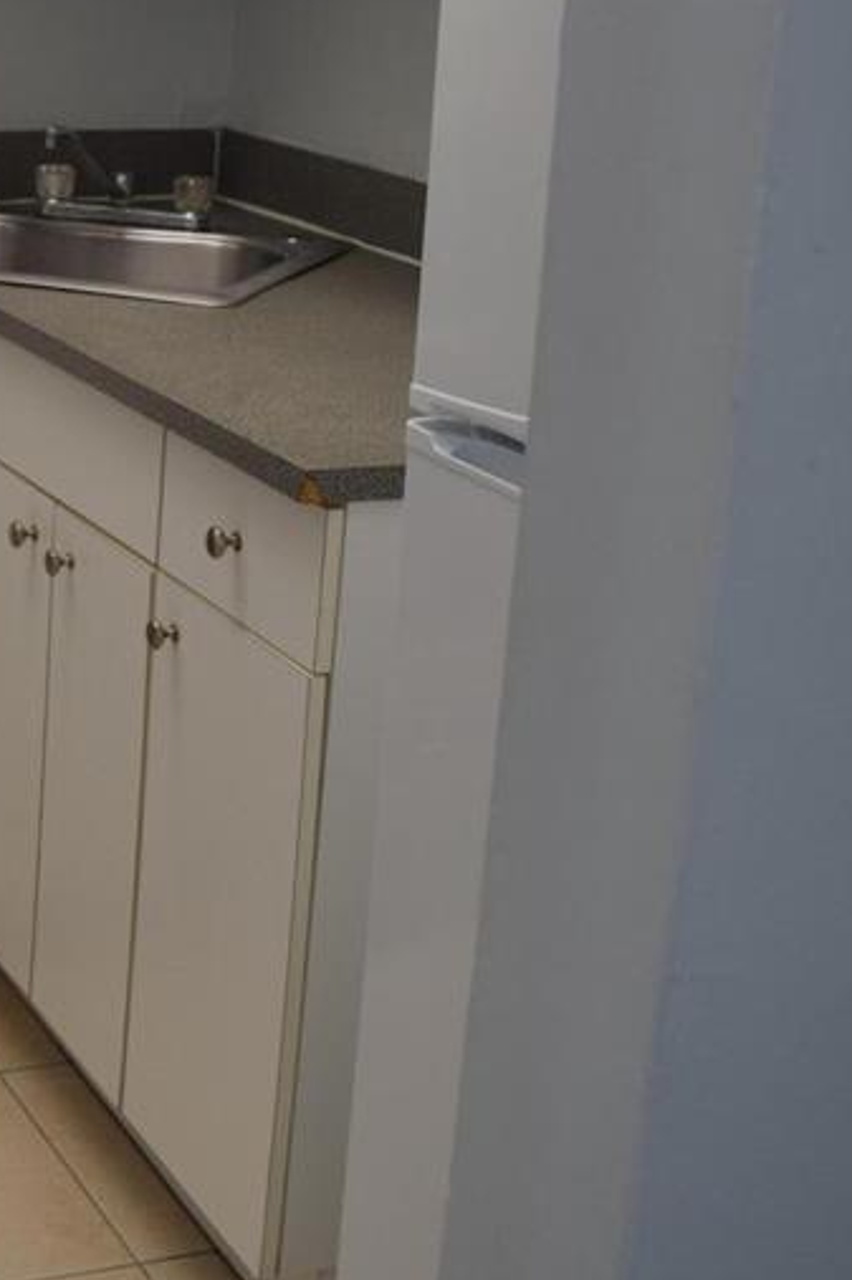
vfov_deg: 31.1
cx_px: -118
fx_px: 2273
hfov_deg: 20.1
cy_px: 395
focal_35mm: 64
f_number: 4
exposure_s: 1/60
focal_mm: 18
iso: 400
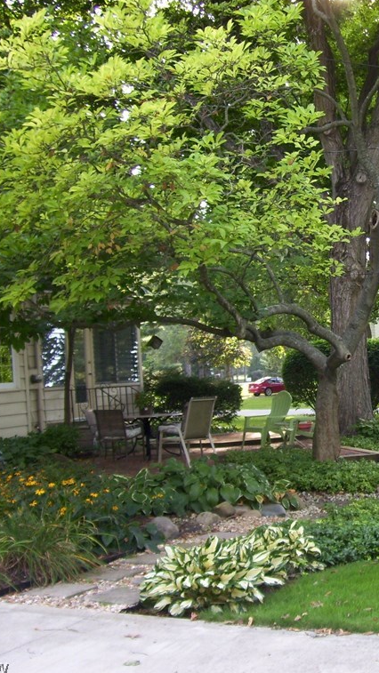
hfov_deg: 21.9
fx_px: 947
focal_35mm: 53
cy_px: 339
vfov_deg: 39.2
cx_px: 370
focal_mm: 6
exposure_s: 1/60
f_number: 2.7
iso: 80
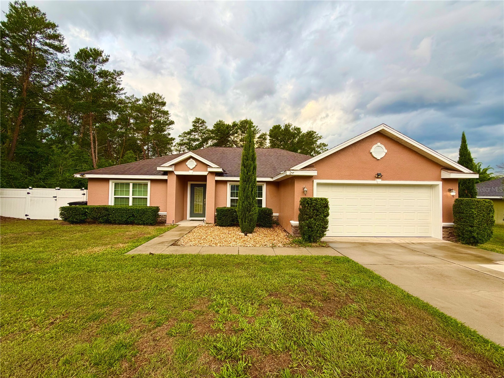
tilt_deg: +2.0
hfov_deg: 102.1
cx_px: 252
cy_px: 189
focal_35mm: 14
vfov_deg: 85.7
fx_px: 204
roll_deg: -1.2
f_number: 2.2
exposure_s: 1/159
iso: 40
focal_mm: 2.22
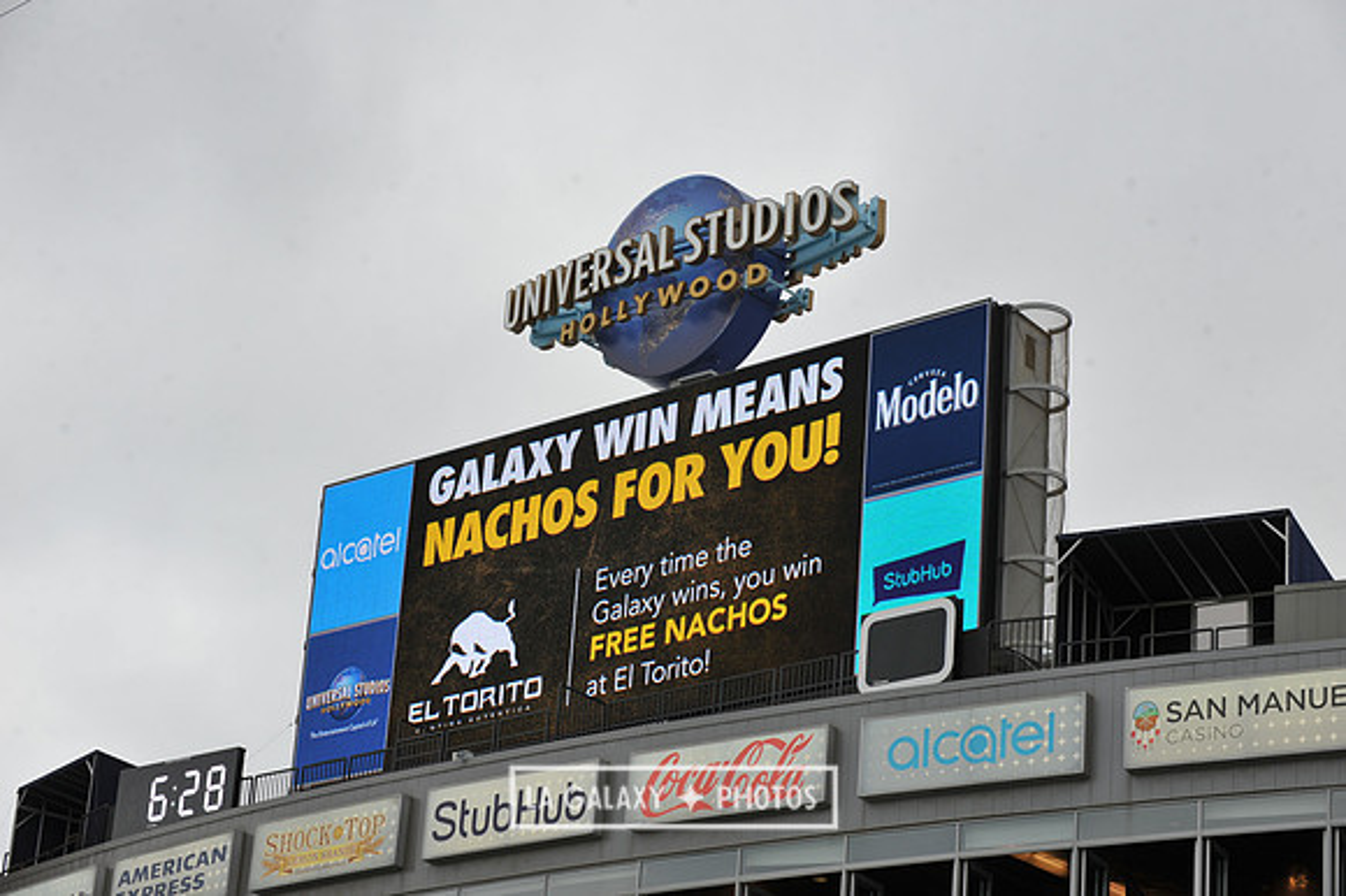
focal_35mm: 90
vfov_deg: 15.2
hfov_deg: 22.6
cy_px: 448
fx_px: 3363
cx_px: 673
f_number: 9
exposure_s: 1/200
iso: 400
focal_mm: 90
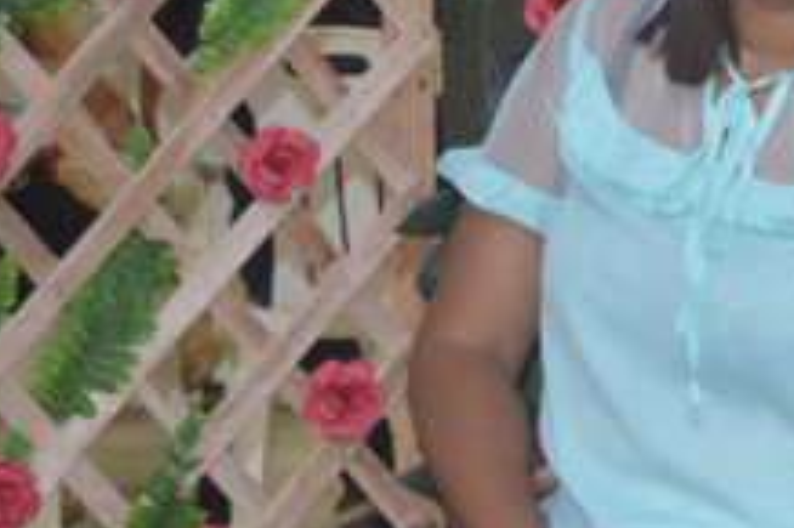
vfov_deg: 10.4
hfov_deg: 14.9
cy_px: 204
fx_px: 2909
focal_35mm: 132
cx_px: 991
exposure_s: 1/60
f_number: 4.2
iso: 1600
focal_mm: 30
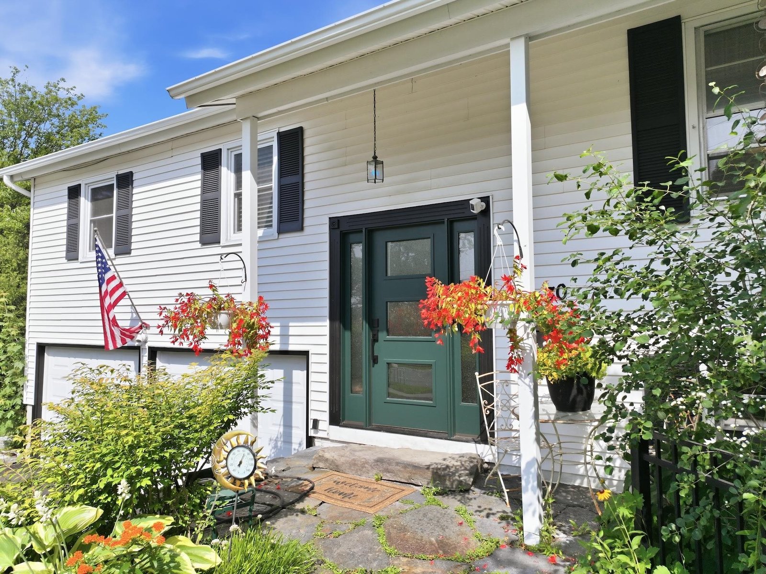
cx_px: 383
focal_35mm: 24
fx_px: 531
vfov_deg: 56.8
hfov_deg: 71.6
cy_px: 287
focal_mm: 12.3
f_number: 2.8
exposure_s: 1/3200
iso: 230
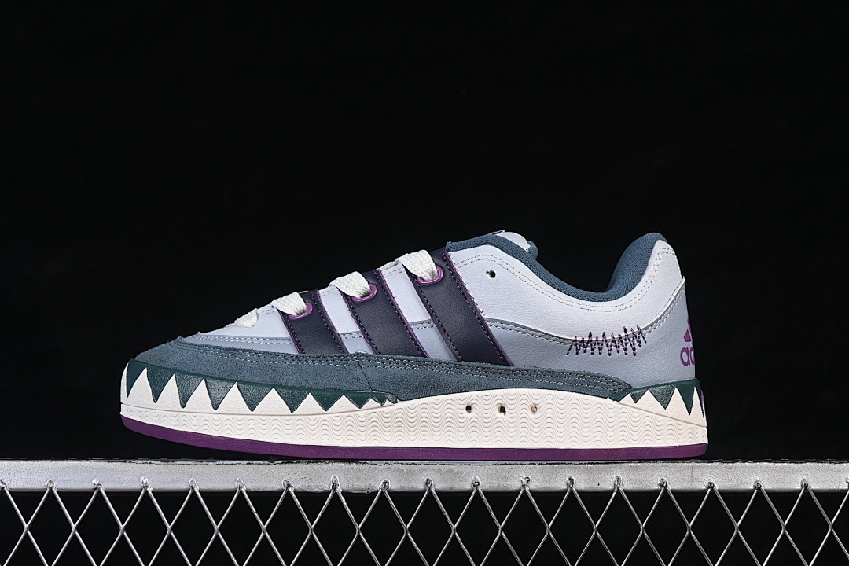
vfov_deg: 18.2
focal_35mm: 75
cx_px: 424
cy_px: 283
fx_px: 1769
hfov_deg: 27.0
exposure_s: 1/80
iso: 160
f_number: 8
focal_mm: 50
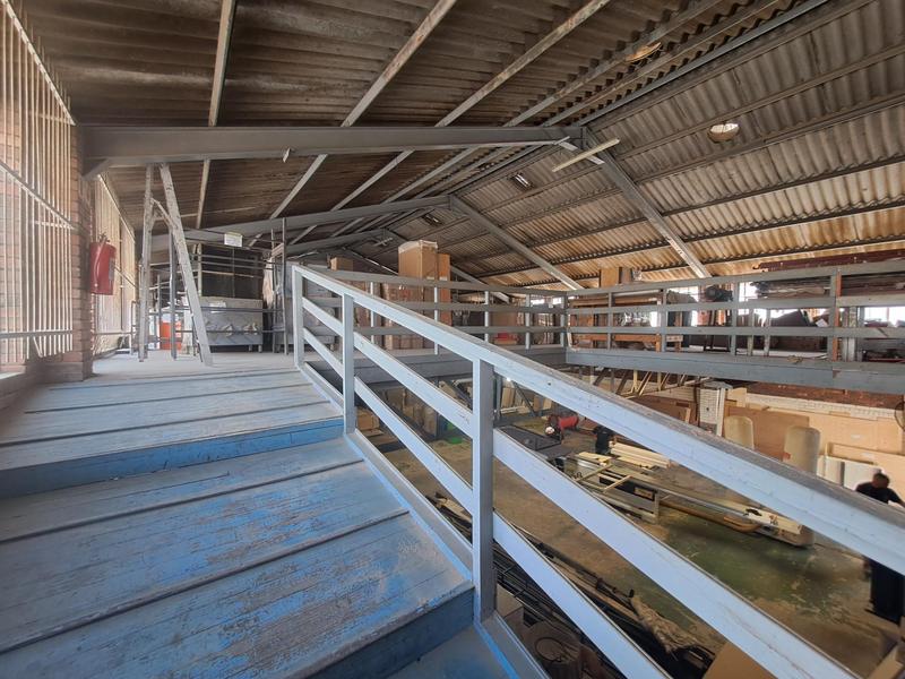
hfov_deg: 106.2
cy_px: 340
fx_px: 340
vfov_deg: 89.9
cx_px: 452
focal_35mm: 13
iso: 100
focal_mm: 1.42
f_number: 2.2
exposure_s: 1/50
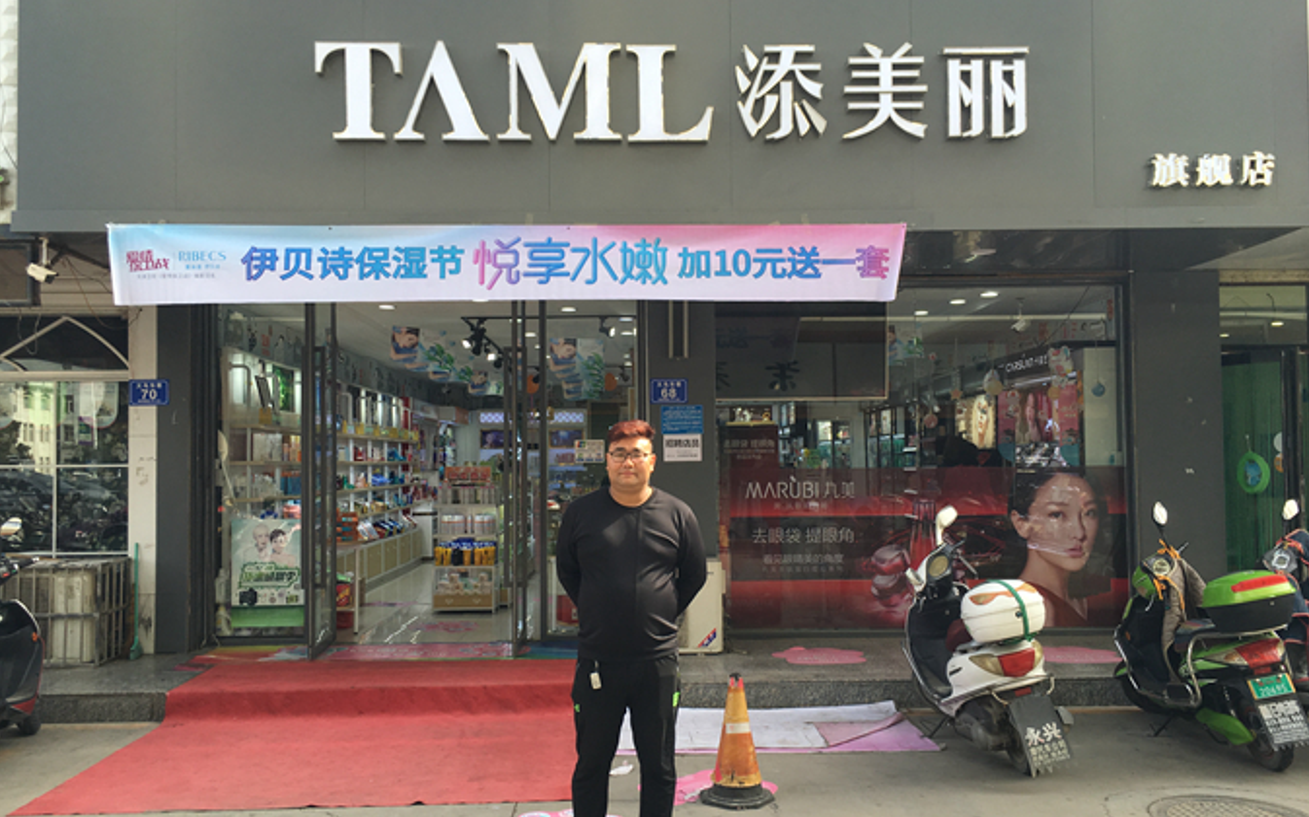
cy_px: 441
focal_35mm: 31
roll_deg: -0.2
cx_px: 657
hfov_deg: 61.3
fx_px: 1105
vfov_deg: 40.5
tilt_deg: +2.5
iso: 25
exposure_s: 1/304
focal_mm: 4.15
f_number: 2.2
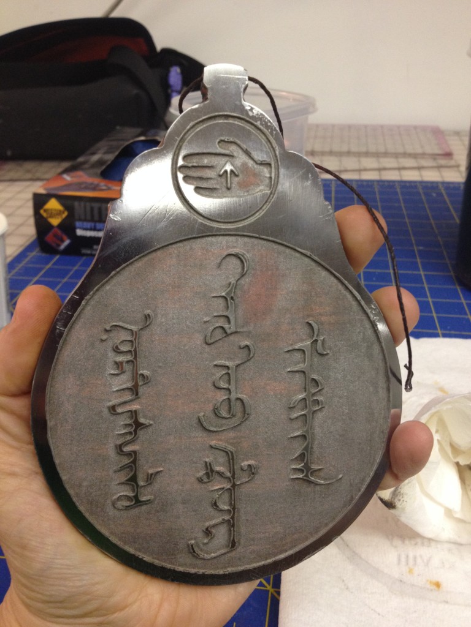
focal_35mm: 35
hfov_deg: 40.7
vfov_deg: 52.6
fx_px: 635
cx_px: 236
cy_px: 314
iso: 160
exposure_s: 1/20
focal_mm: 4.28
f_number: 2.4
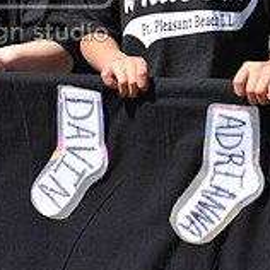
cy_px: -31
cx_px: -75
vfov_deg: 8.0
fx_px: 1924
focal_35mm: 218
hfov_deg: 7.9
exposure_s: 1/800
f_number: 5
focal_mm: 70
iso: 200
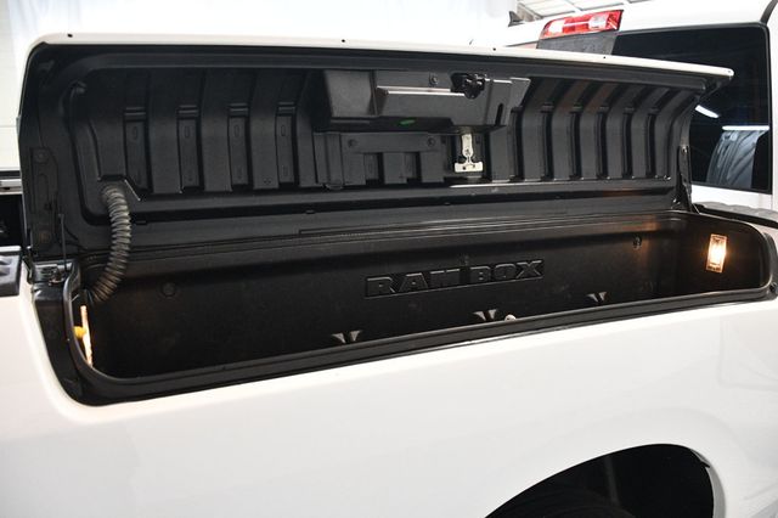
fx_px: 648
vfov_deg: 43.6
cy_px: 259
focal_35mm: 30
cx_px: 389
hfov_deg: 62.0
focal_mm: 20
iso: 3200
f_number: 3.5
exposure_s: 1/80
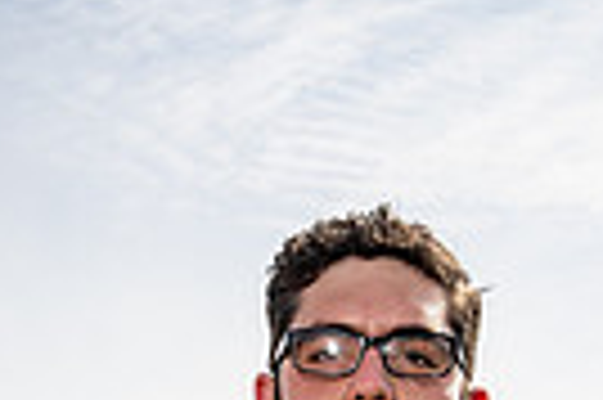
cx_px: 400
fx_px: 1857
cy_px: 912
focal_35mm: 111
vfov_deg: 10.8
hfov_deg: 18.4
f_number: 8
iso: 100
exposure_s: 1/125
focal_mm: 33
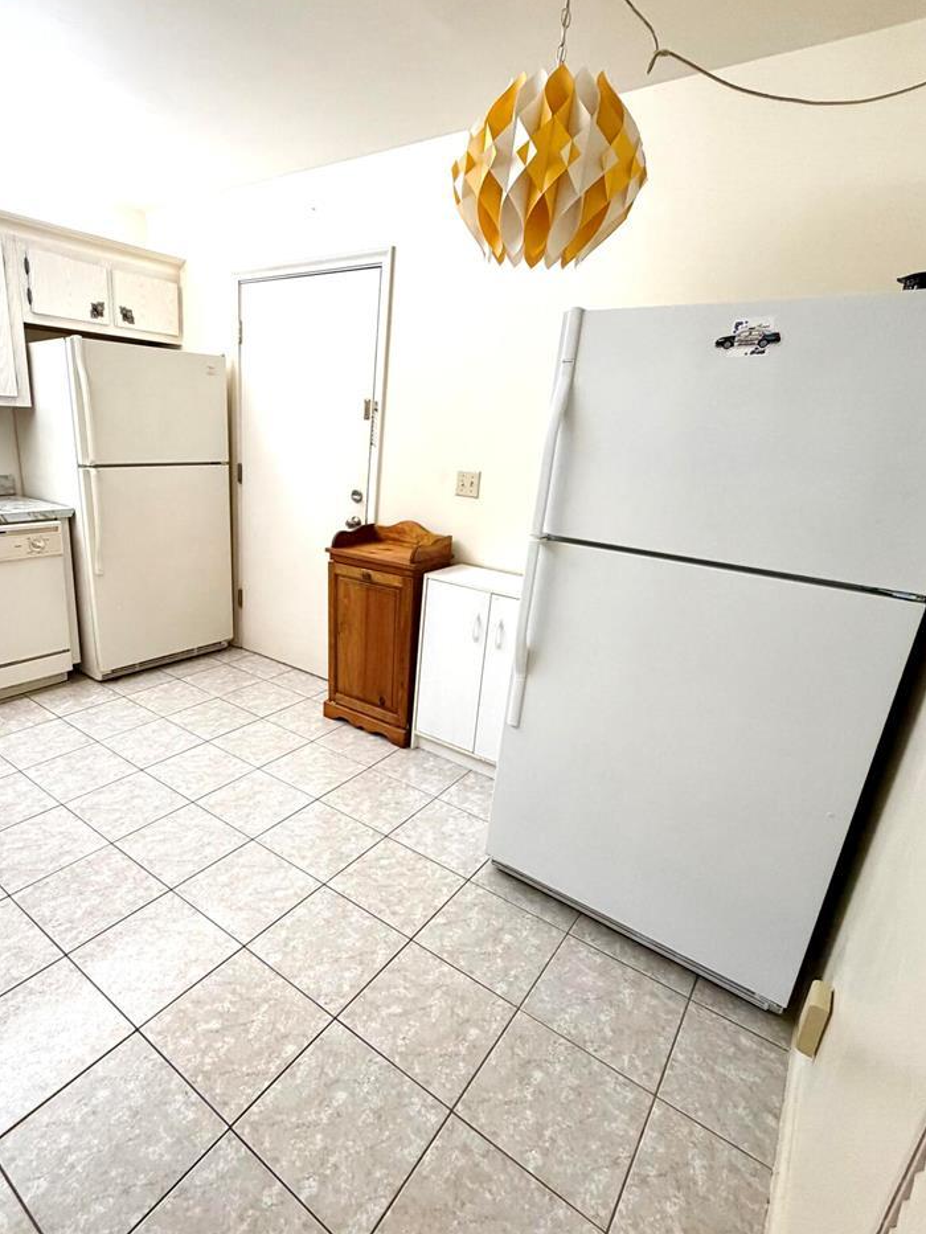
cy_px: 632
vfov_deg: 87.7
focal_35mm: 18
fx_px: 642
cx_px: 360
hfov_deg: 70.7
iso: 250
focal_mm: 2.22
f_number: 2.2
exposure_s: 1/120
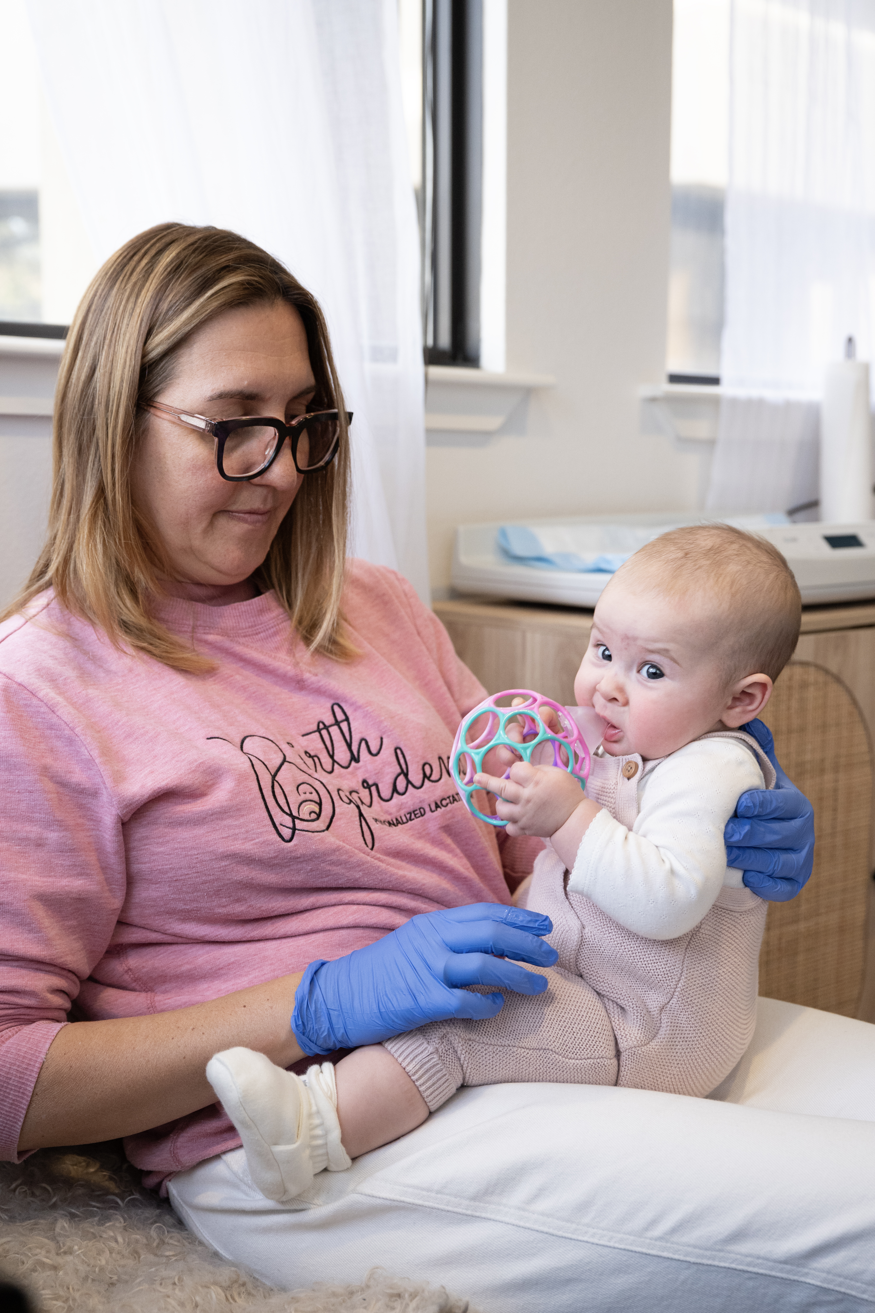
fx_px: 1568
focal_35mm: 43
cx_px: 438
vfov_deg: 45.4
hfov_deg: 31.2
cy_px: 656
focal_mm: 43
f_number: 4.5
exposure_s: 1/80
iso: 2500
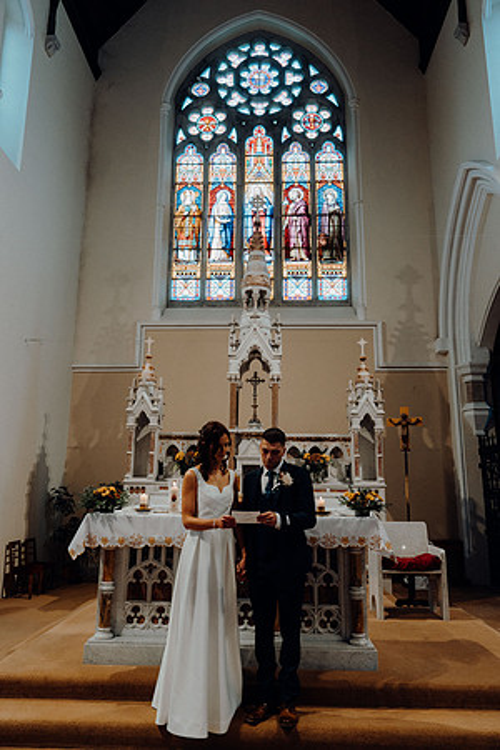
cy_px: 375
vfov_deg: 71.5
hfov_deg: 51.3
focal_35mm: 25
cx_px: 250
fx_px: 521
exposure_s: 1/160
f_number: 3.5
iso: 1250
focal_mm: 25
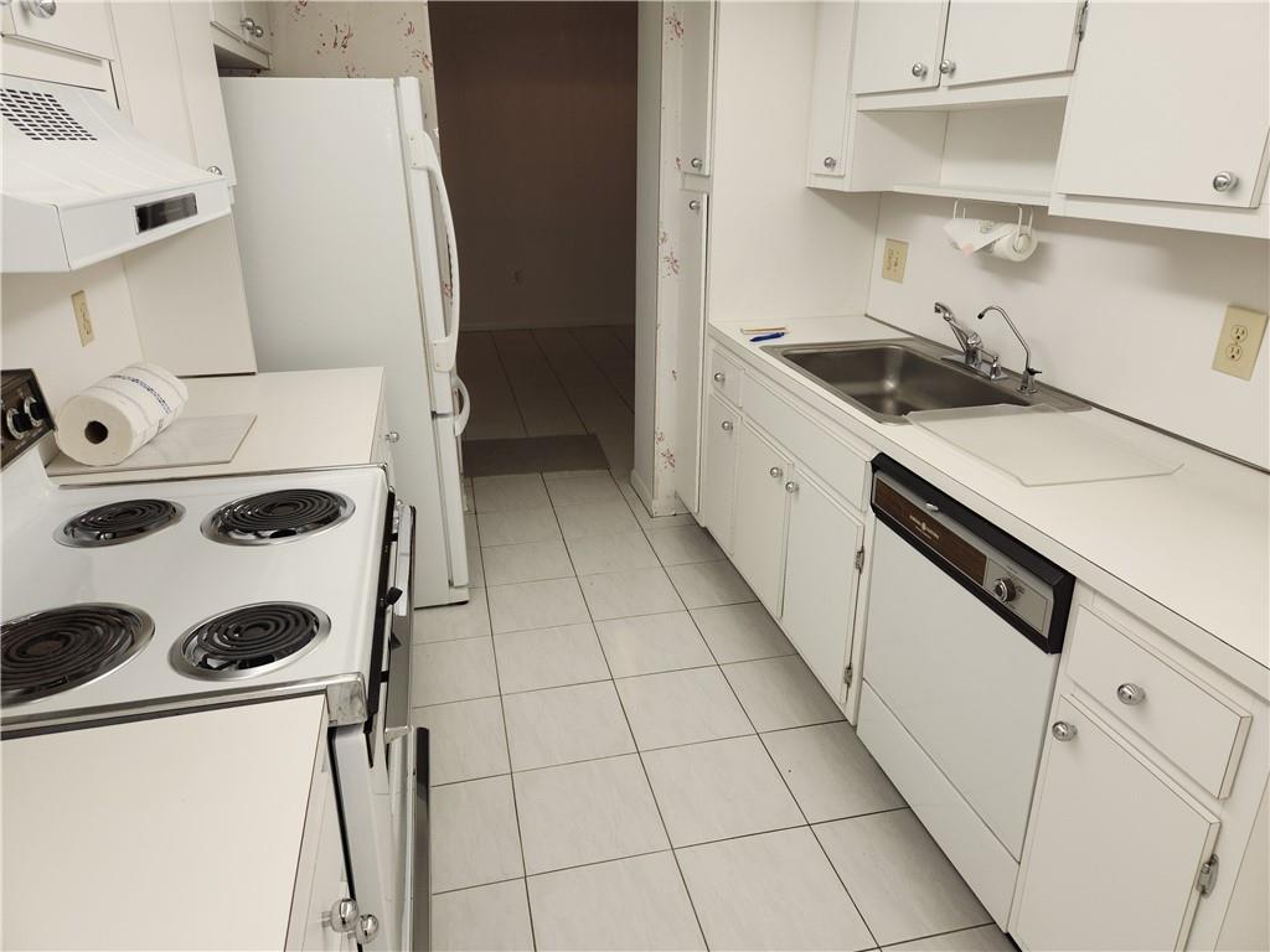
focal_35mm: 23
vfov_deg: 58.9
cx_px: 635
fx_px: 844
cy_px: 476
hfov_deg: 73.9
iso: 25
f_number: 1.8
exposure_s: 1/120
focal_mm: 5.4
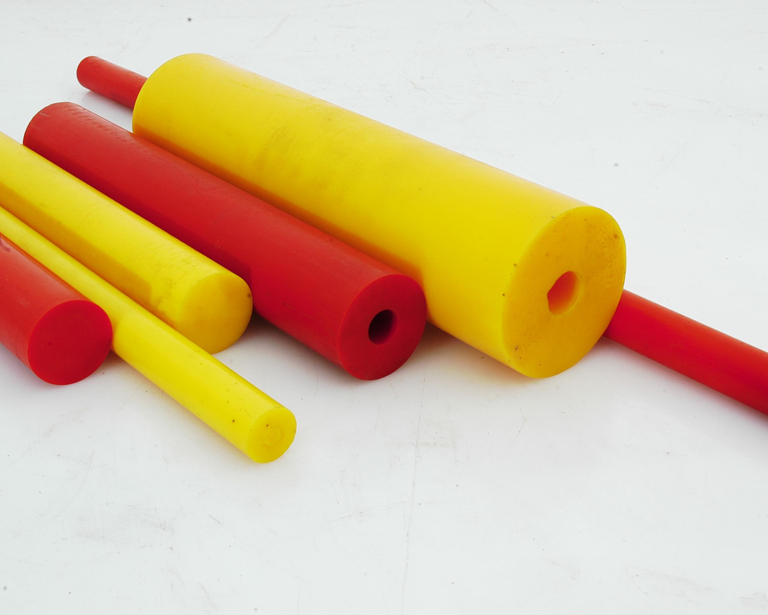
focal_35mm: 57
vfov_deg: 26.9
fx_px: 1287
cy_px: 289
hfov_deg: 33.2
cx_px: 406
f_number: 14
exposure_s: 1/160
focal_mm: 31
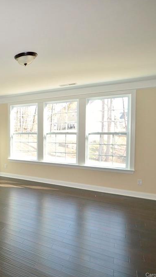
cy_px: 138
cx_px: -22
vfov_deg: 76.3
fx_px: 176
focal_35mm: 24
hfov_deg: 38.2
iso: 320
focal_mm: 10
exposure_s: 1/125
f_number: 4
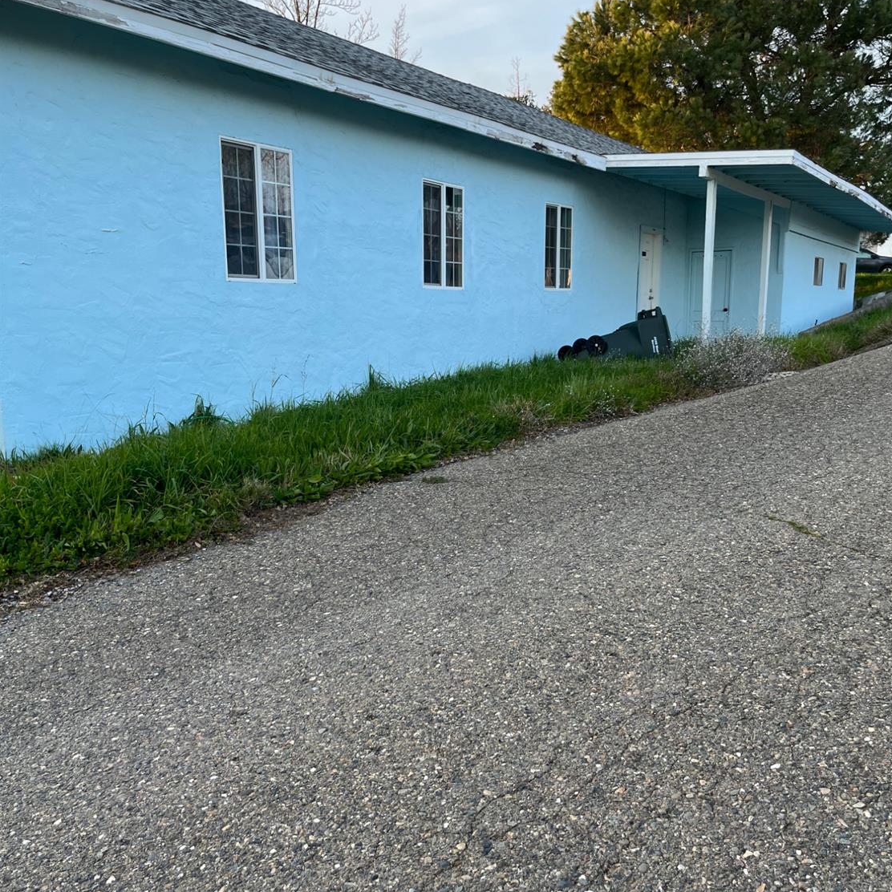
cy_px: 481
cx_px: 450
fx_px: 904
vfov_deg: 52.5
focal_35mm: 31
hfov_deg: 52.5
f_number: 1.6
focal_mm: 5.1
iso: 50
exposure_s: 1/121
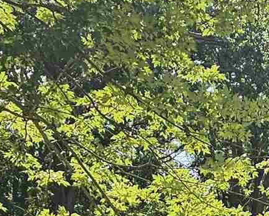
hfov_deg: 11.6
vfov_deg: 8.7
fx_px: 1274
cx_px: 374
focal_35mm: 160
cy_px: 523
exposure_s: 1/404
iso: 20
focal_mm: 6.3
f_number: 1.7
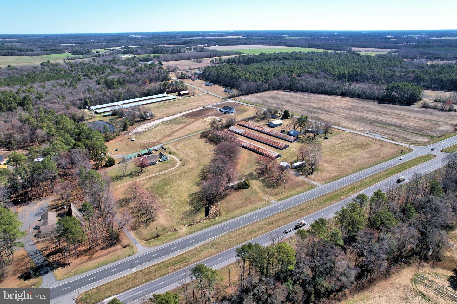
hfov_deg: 78.6
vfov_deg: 57.2
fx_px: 279
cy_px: 152
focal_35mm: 22
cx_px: 228
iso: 100
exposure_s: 1/1250
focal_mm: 8.38
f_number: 2.8
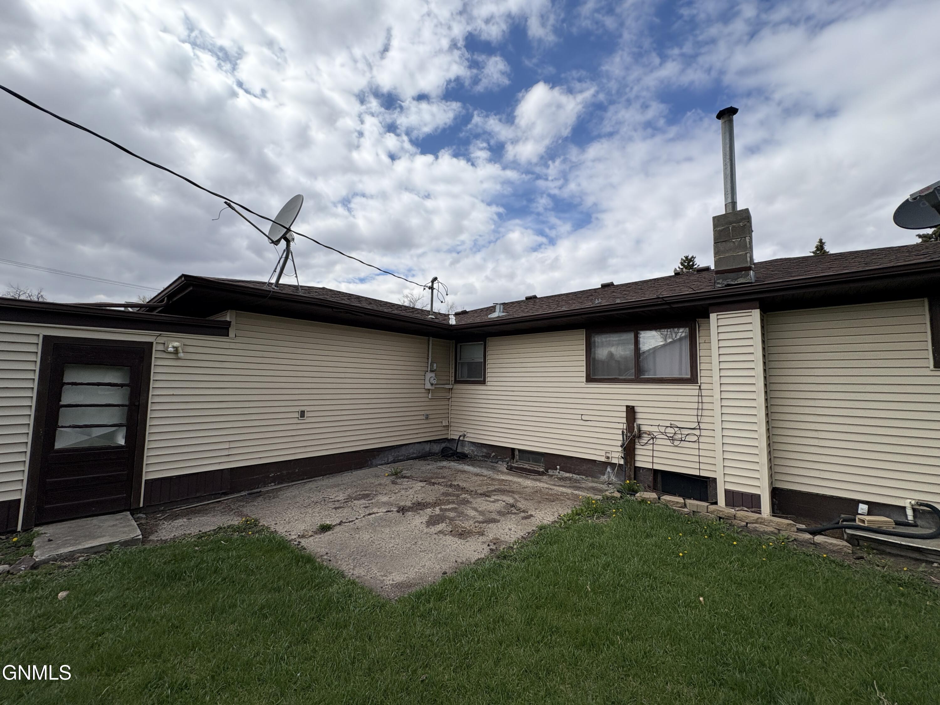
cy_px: 352
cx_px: 470
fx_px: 380
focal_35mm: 14
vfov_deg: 85.7
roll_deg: -0.8
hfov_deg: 102.1
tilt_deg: +7.6
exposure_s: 1/2083
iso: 40
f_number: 2.2
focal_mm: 2.22
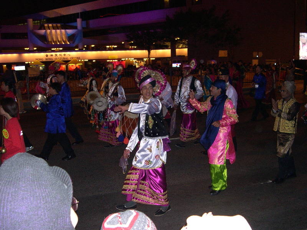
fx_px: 337
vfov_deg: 37.7
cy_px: 115
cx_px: 154
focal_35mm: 38
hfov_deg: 49.0
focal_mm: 8
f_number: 2.8
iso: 328
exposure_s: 1/60
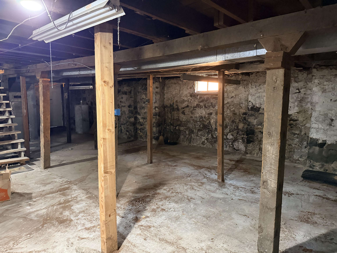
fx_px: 234
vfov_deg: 56.8
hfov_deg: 71.6
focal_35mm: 24
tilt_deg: -8.6
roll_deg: +0.6
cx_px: 168
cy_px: 126
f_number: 1.78
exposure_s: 1/30
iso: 800
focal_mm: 6.76
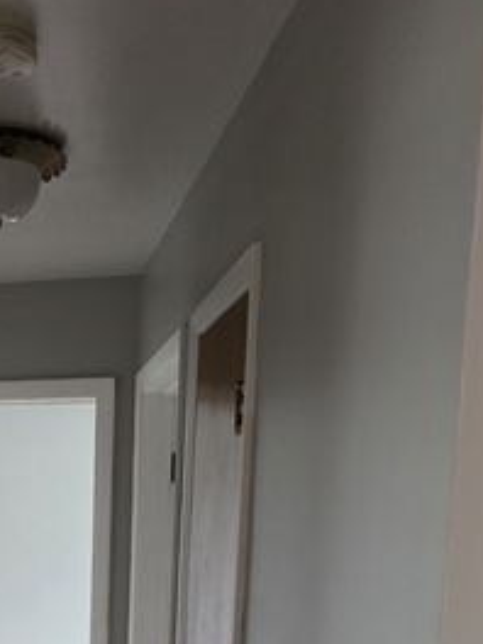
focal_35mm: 58
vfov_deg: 29.3
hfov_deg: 24.6
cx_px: 56
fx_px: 1079
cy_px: 743
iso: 1250
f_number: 1.7
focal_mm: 6.3
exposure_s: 1/120
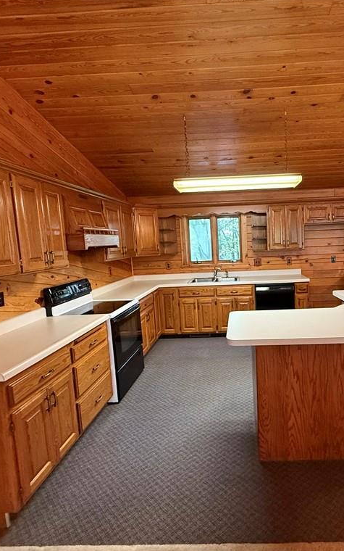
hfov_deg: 58.2
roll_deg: +2.4
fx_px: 300
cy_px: 275
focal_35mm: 20
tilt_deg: -6.7
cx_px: 232
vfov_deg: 85.1
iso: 400
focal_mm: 2.22
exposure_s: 1/60
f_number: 2.2
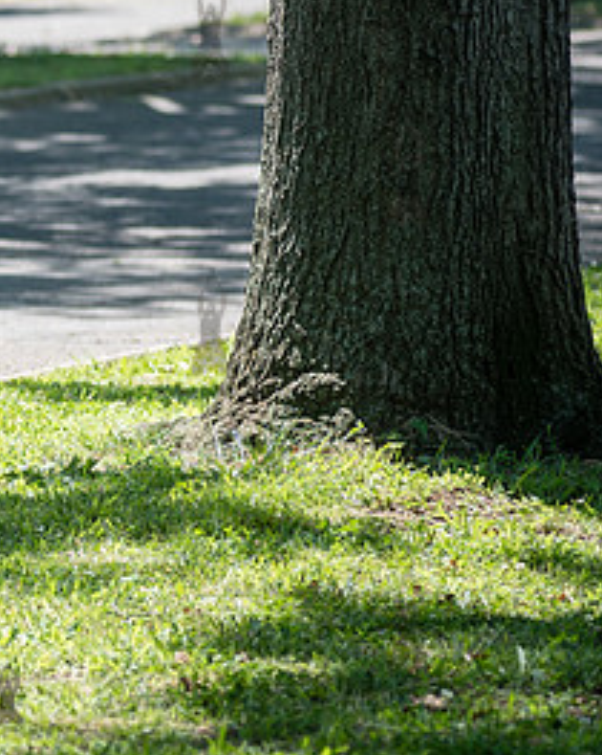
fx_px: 7358
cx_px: -358
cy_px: 117
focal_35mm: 330
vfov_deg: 5.9
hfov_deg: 4.6
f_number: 4
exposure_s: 1/500
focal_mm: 125
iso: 200
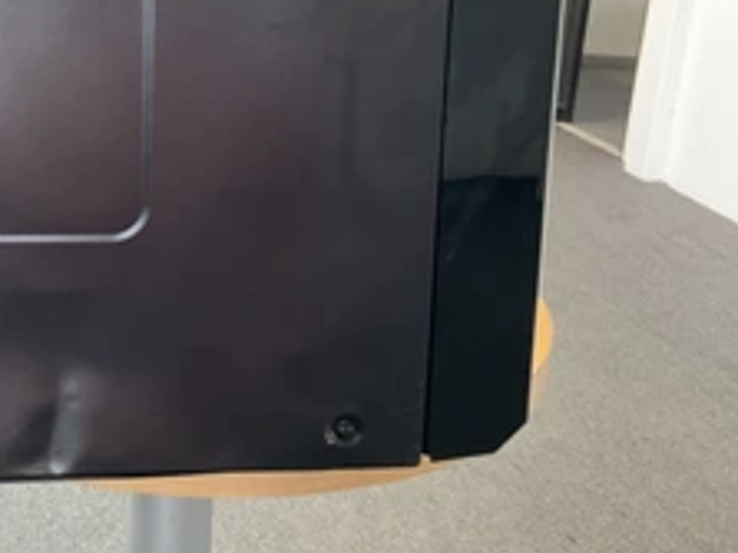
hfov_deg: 35.1
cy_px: 79
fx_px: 1108
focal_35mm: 52
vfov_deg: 27.2
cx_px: 99
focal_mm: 3
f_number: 1.8
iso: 250
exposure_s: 1/30
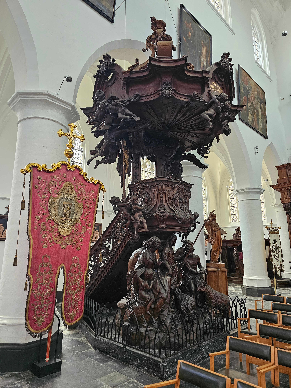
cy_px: 194
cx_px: 146
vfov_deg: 73.9
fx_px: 258
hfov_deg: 58.9
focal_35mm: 23
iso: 400
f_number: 1.7
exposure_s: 1/120
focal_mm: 6.3
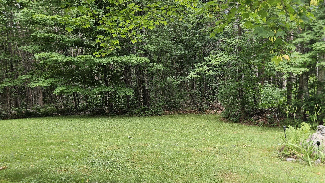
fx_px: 284
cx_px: 192
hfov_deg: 59.1
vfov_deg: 35.2
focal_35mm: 33
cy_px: 125
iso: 25
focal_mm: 5.4
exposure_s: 1/126
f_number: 1.8
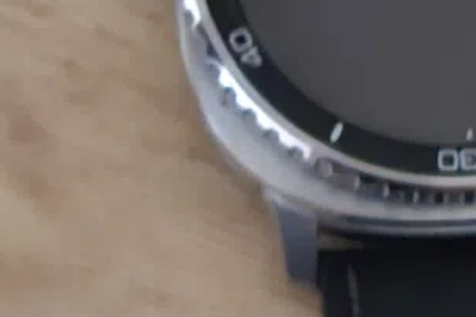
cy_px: -16
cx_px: 390
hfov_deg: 37.9
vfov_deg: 25.4
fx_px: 661
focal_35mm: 50
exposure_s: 1/12
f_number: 1.7
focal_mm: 6.3
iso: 1600
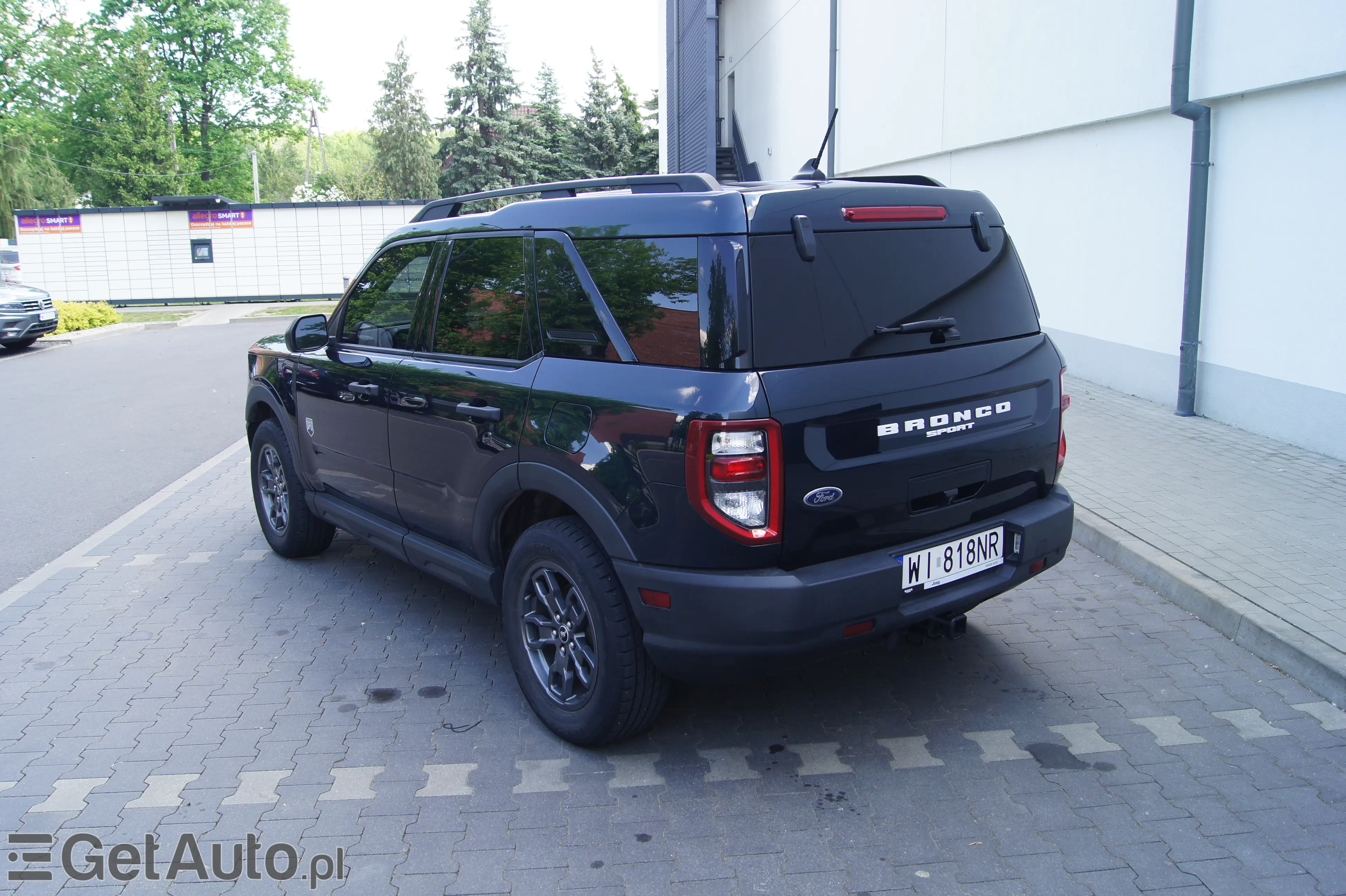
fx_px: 1121
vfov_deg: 43.6
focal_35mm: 30
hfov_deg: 62.0
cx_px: 673
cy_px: 448
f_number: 5.6
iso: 100
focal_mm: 20
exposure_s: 1/50
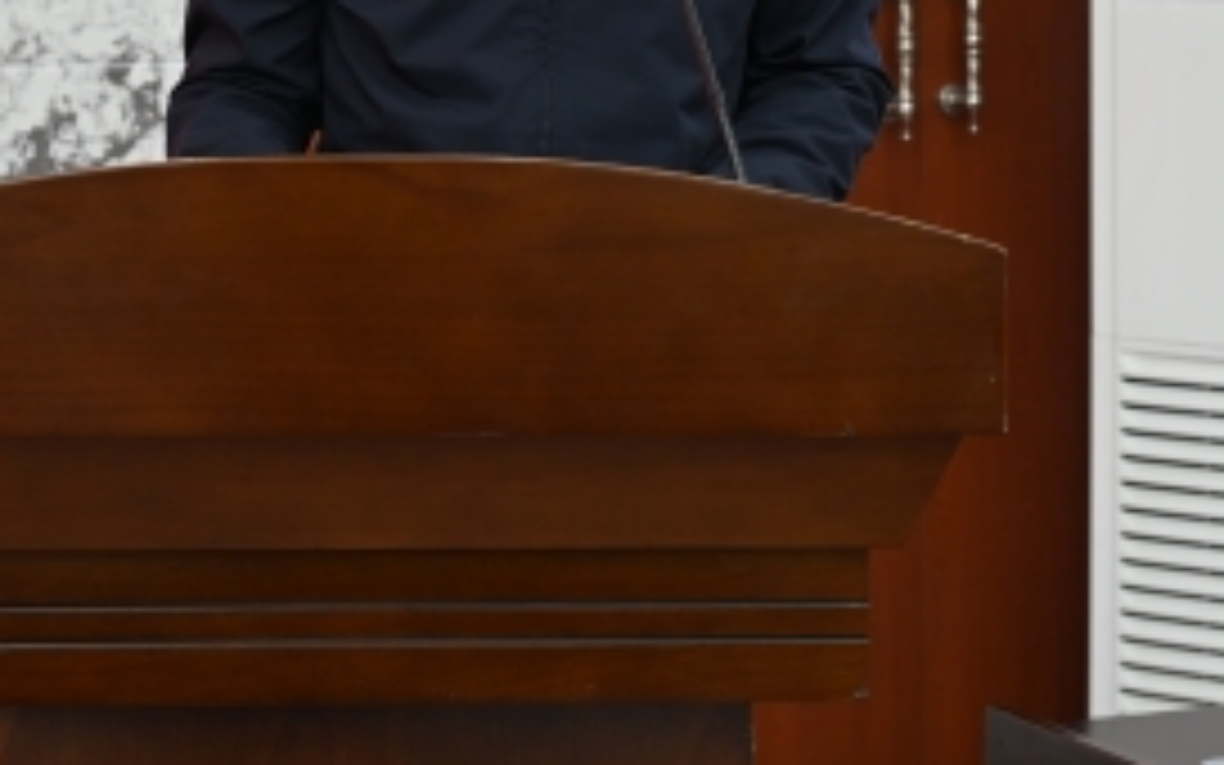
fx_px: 3603
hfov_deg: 19.2
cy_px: -112
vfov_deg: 11.9
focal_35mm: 108
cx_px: 423
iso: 320
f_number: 5
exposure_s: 1/50
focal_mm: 48
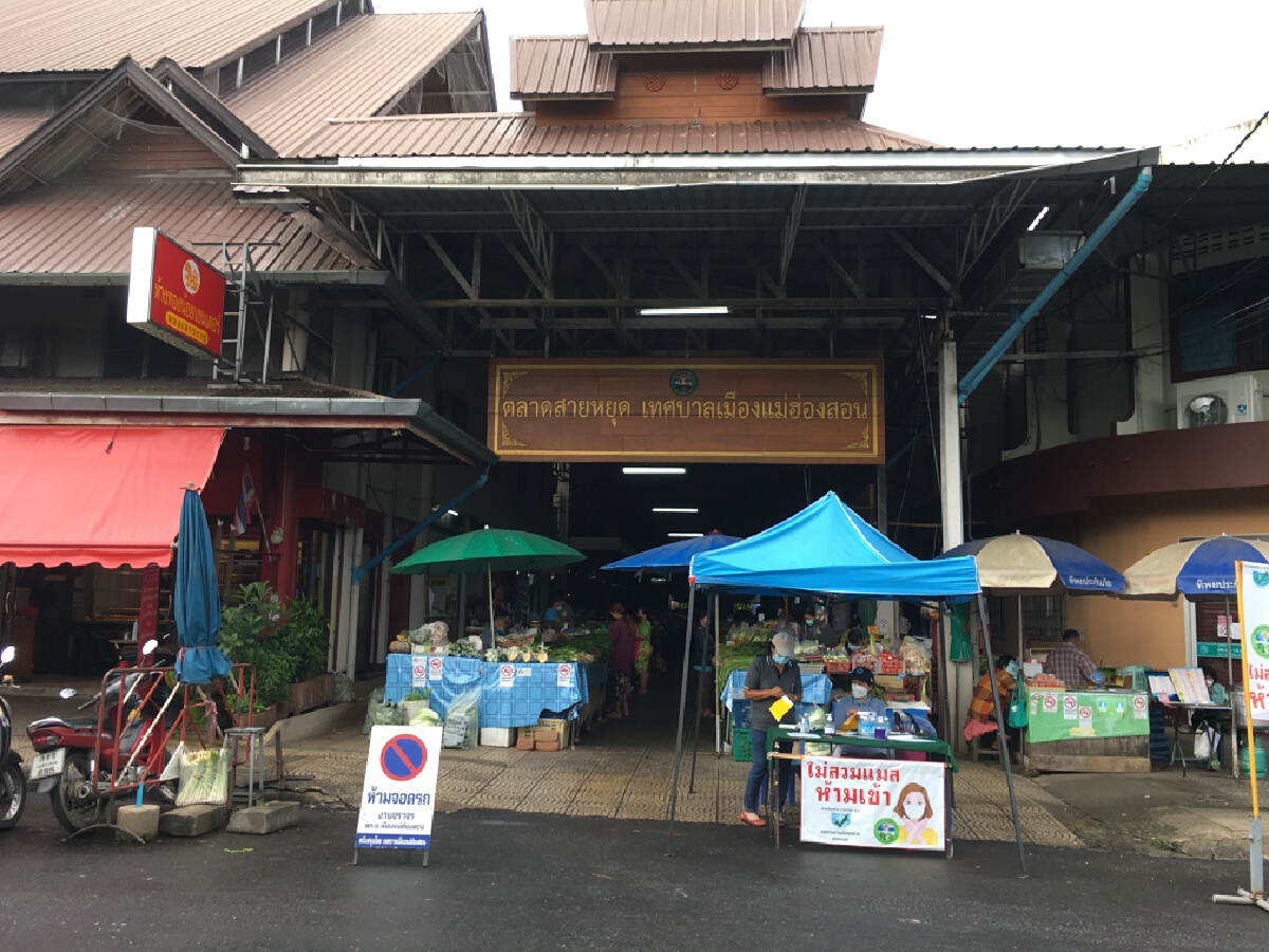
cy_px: 476
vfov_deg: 48.2
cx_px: 634
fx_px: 1063
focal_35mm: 29
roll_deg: -1.1
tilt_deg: +6.7
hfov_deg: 61.7
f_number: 2.2
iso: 25
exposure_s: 1/120
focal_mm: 4.15
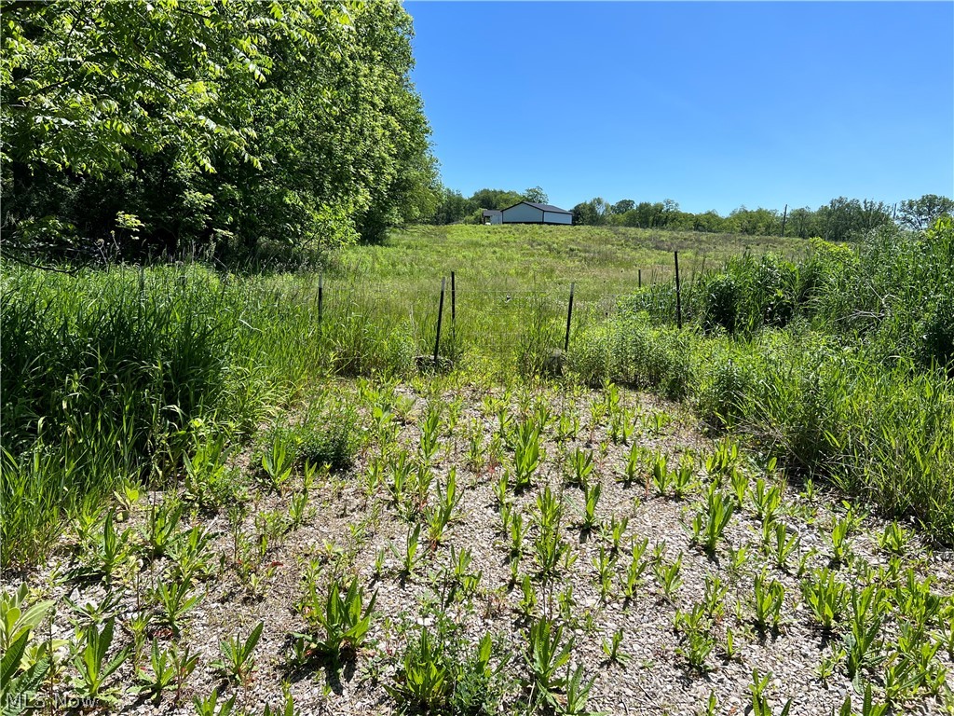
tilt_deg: -7.0
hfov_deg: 67.3
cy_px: 358
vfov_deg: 53.1
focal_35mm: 26
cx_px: 477
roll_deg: -0.4
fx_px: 717
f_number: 1.5
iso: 50
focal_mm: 5.7
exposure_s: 1/3704
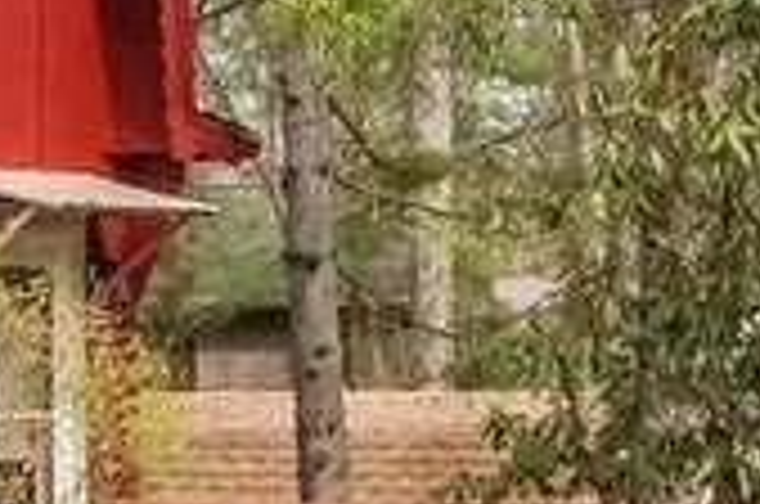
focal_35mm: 167
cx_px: -58
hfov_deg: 12.1
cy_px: 169
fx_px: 3519
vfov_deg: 8.2
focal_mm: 15
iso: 400
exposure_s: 1/400
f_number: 10
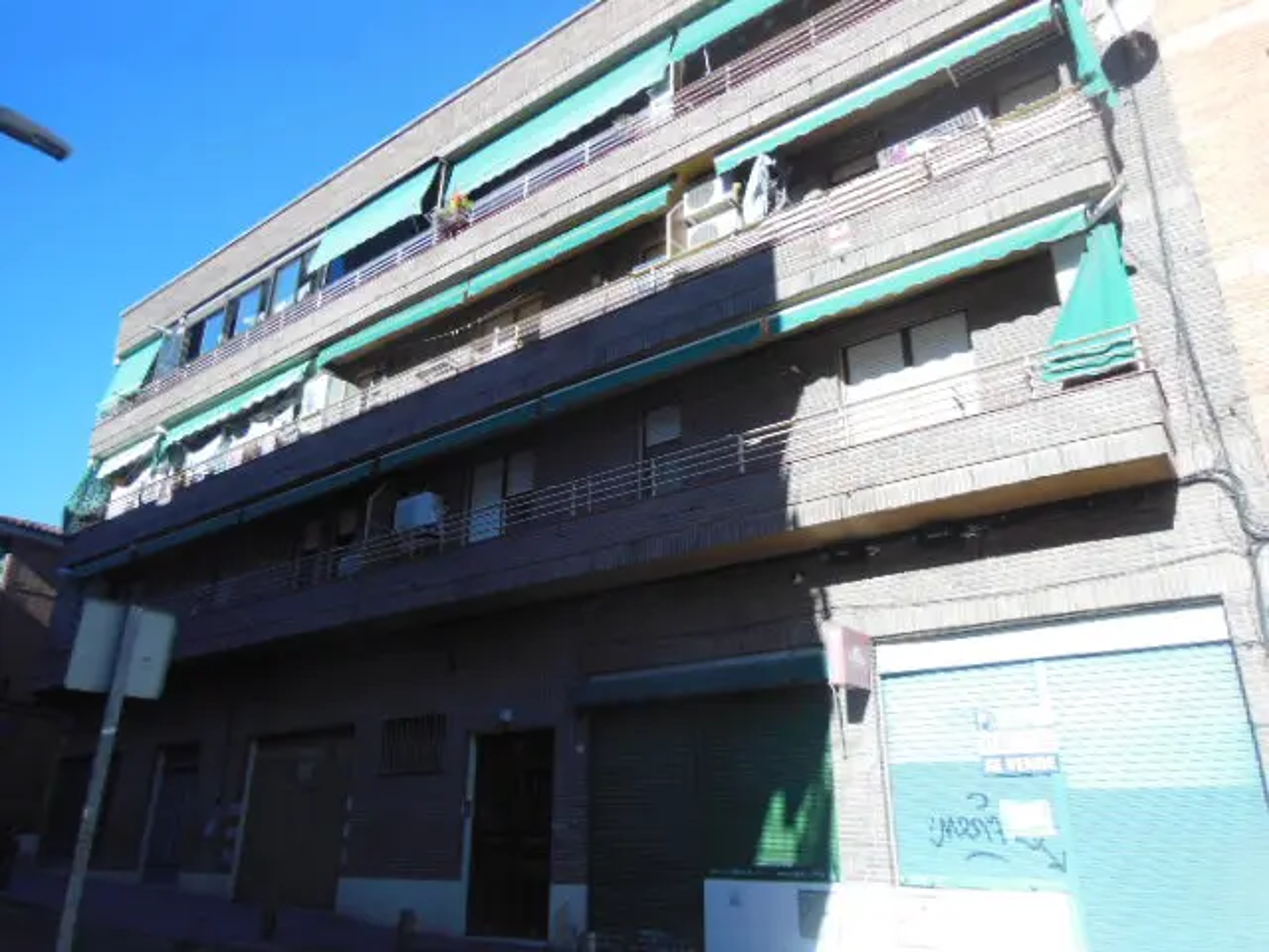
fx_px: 916
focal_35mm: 25
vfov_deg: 54.9
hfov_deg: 69.4
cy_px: 476
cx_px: 634
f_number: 3.5
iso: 125
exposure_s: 1/500
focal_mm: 4.5
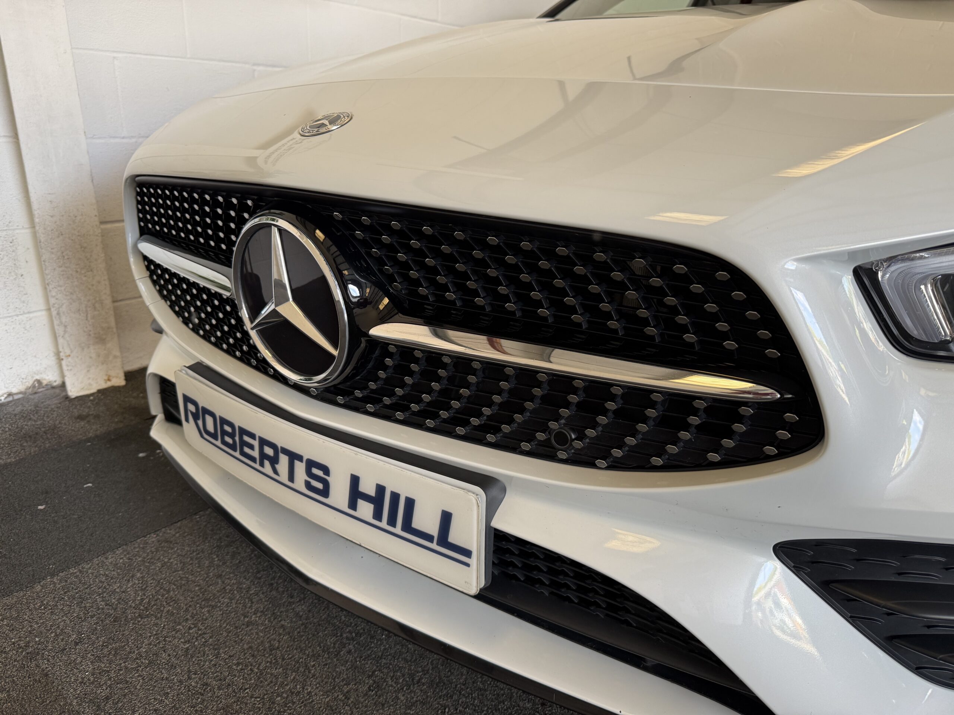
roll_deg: -0.5
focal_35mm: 24
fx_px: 661
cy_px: 358
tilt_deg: -18.1
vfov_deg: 56.8
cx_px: 477
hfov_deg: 71.6
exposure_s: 1/121
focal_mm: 6.76
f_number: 1.78
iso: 160
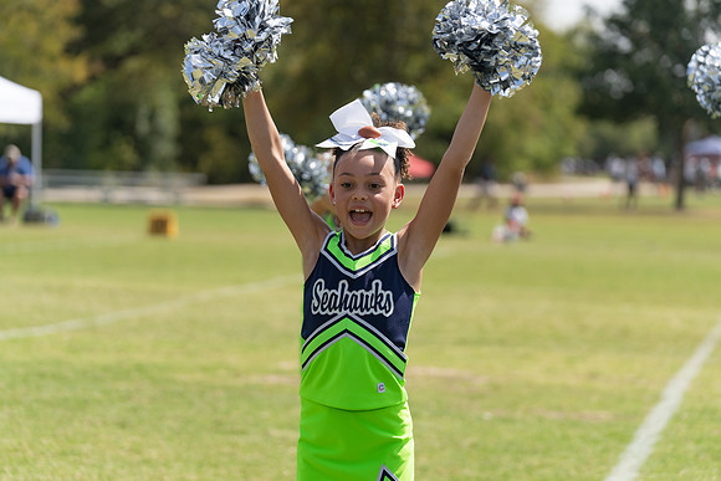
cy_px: 240
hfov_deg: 15.8
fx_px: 2604
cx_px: 360
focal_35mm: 130
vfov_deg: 10.6
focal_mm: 130
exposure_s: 1/1600
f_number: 4
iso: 160
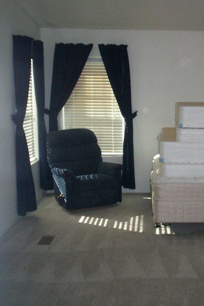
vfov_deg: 38.9
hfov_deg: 25.6
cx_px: 185
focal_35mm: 51
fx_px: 434
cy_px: 151
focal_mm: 5.9
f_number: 4.5
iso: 140
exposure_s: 1/64
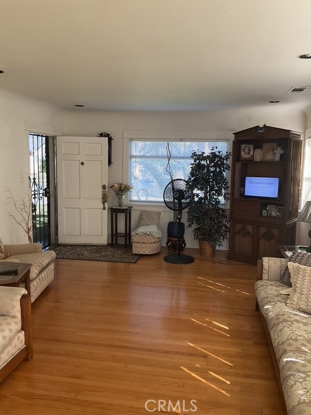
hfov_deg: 48.2
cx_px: 156
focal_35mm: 29
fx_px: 347
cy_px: 208
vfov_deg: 61.7
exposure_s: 1/62
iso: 64
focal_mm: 3
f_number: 1.8
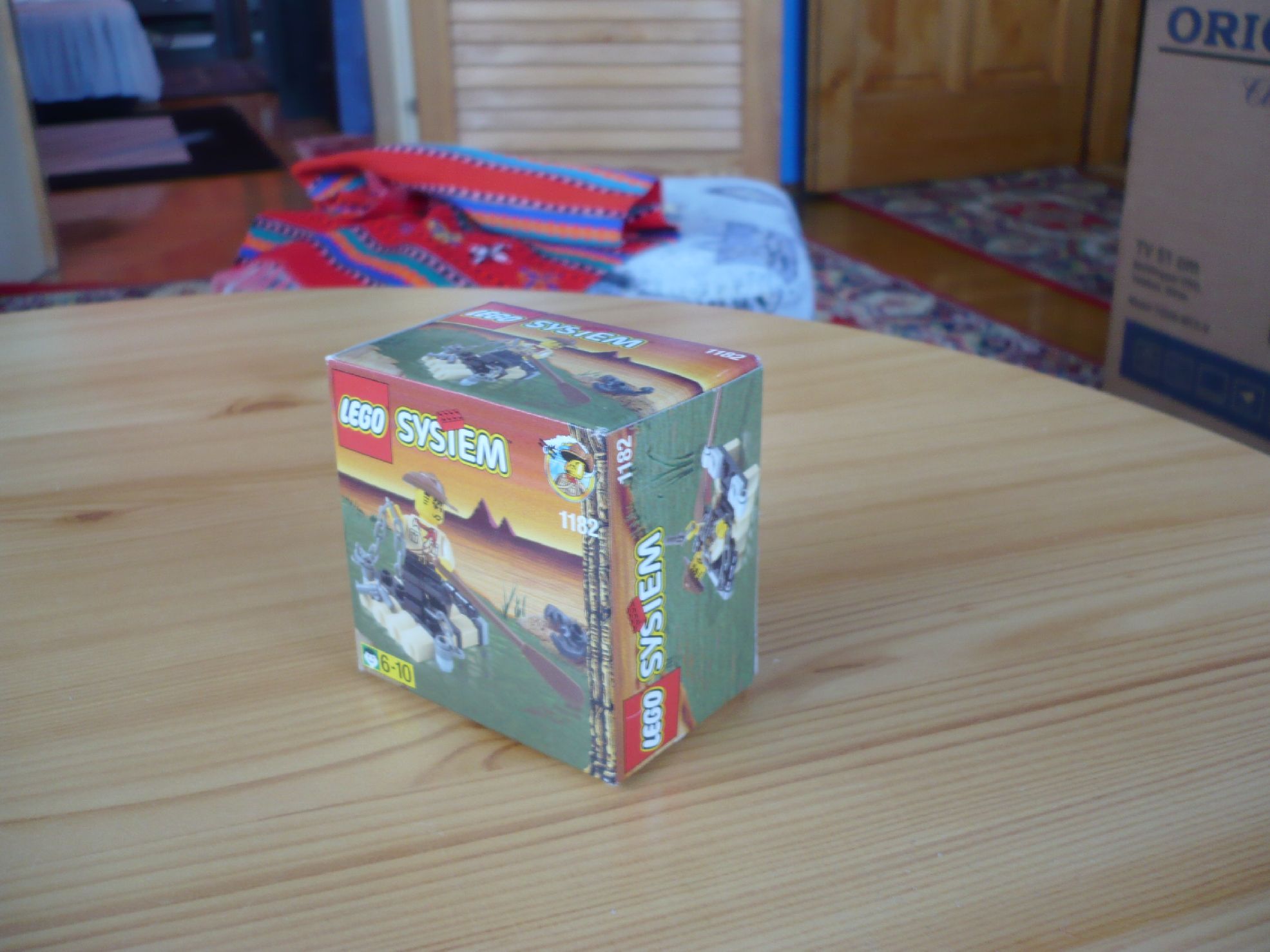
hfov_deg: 52.6
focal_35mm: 35
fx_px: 1284
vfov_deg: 40.7
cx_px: 635
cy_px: 476
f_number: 2.8
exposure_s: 1/25
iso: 100
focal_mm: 5.8
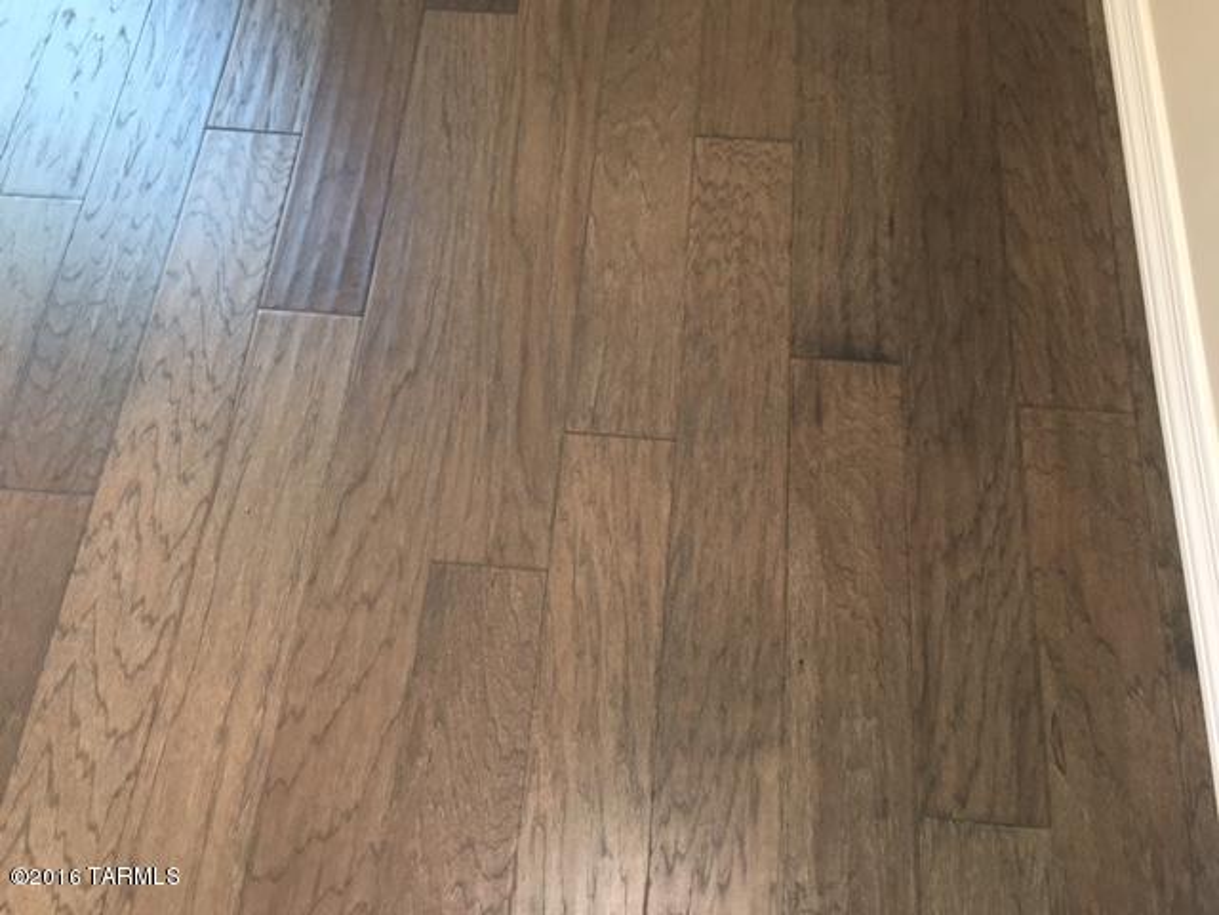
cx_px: 610
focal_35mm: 29
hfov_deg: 61.7
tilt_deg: -65.6
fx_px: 1021
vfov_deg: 48.2
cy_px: 458
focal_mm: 4.15
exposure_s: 1/30
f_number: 2.2
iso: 80
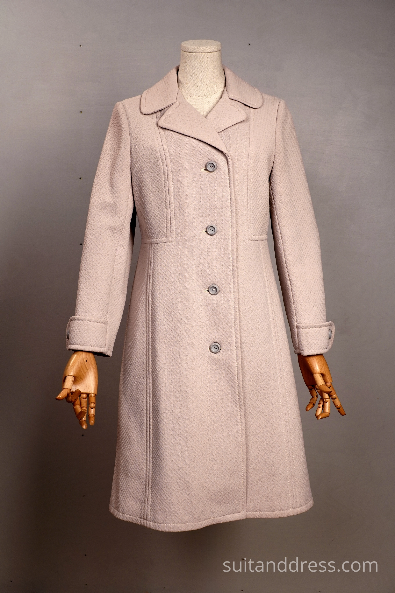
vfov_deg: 41.1
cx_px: 198
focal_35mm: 48
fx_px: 790
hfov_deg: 28.1
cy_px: 296
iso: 250
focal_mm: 32
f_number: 8
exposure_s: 1/25
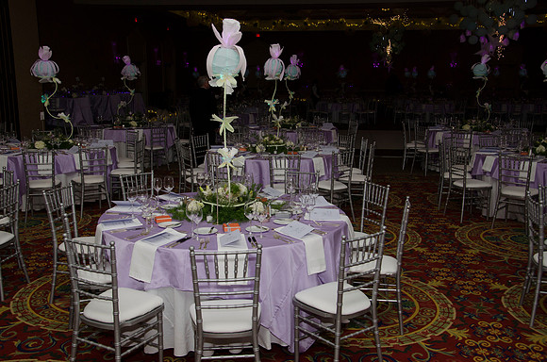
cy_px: 181
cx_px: 274
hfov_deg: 51.4
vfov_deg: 35.3
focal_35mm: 38
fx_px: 569
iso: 400
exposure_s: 1/40
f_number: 5.6
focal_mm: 25
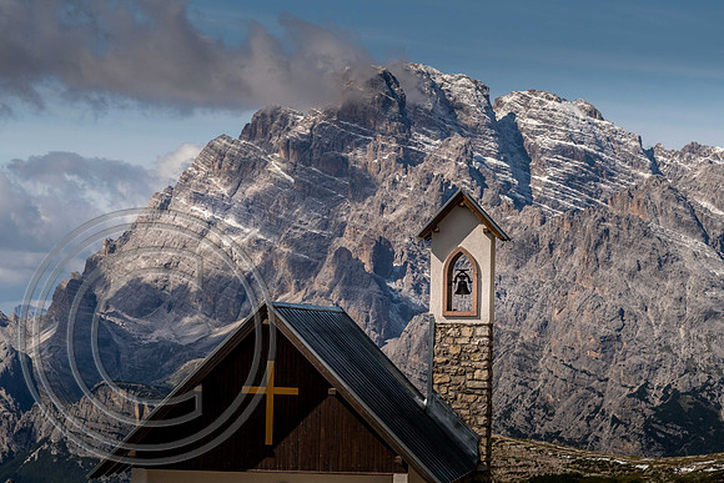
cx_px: 362
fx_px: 2776
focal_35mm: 138
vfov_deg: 9.9
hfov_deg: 14.9
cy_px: 242
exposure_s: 1/1250
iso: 400
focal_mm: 92
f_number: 6.3
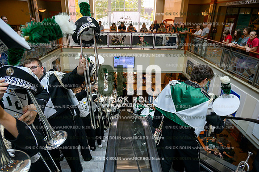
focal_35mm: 24
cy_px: 86
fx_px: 173
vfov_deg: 53.1
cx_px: 130
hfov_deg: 73.8
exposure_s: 1/800
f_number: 4
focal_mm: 24
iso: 800
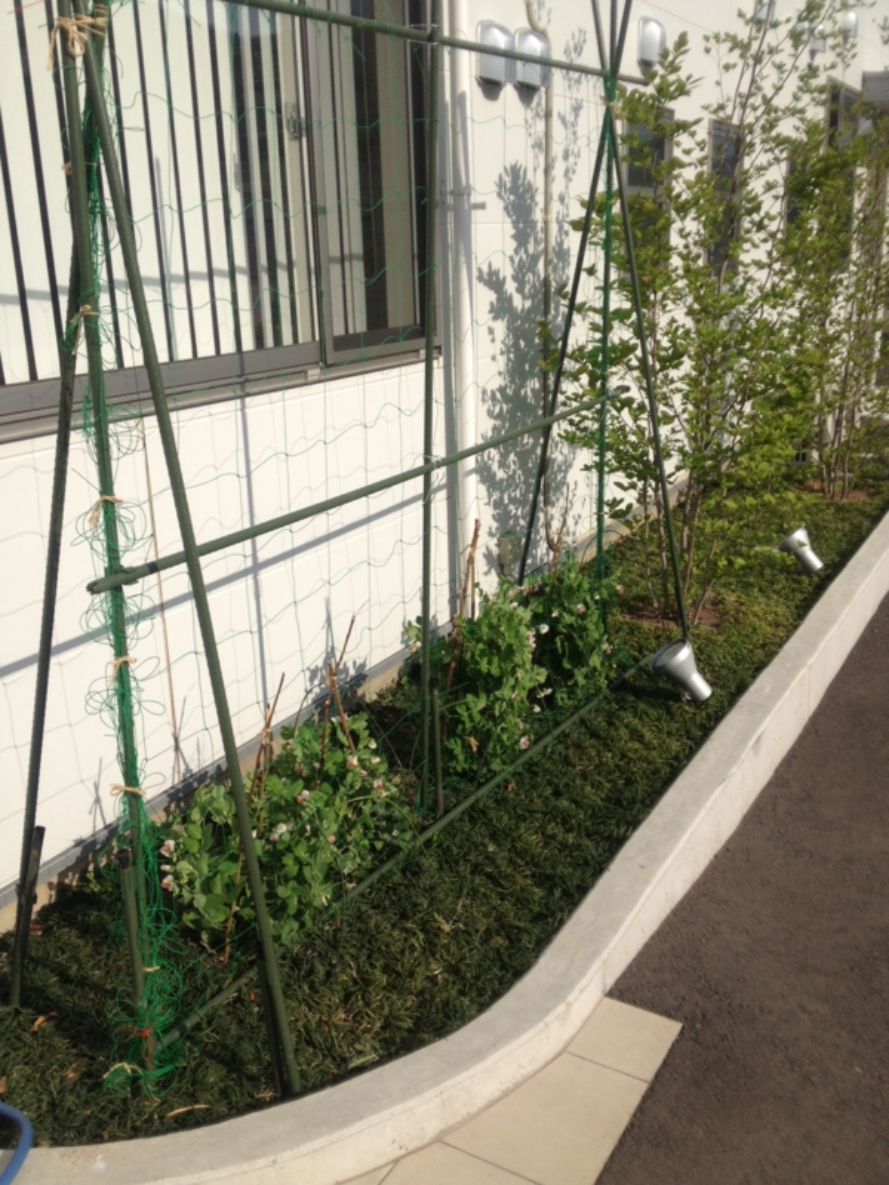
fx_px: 1198
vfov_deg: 52.6
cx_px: 444
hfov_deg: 40.7
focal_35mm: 35
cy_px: 592
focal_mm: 4.28
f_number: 2.4
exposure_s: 1/2513
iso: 50
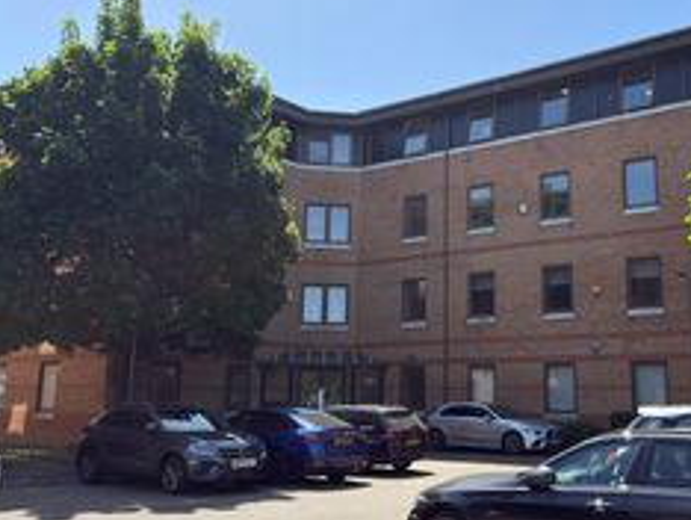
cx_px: 443
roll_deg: -0.8
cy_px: 230
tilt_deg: +11.1
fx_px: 819
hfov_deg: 45.2
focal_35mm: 41
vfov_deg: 35.2
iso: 64
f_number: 1.78
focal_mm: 6.76
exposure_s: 1/3135
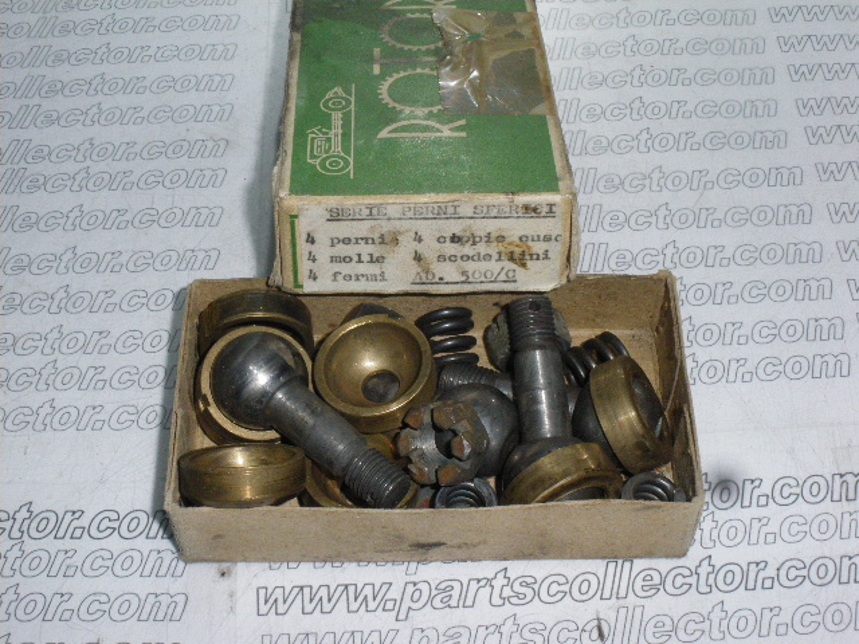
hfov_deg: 37.5
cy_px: 322
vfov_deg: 28.6
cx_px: 430
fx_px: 1266
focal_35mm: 51
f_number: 6.8
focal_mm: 9
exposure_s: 1/60
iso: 400
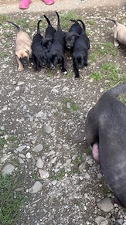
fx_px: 232
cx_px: 99
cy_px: 142
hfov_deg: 29.7
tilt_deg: -54.6
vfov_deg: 51.1
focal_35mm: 39
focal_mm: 5.96
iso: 50
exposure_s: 1/121
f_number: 1.6
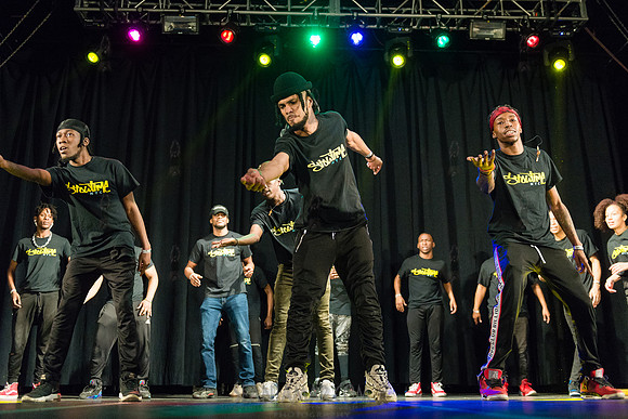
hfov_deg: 52.3
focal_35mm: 37
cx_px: 314
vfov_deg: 36.3
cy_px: 210
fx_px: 640
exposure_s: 1/1000
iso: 4000
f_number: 2.8
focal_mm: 35
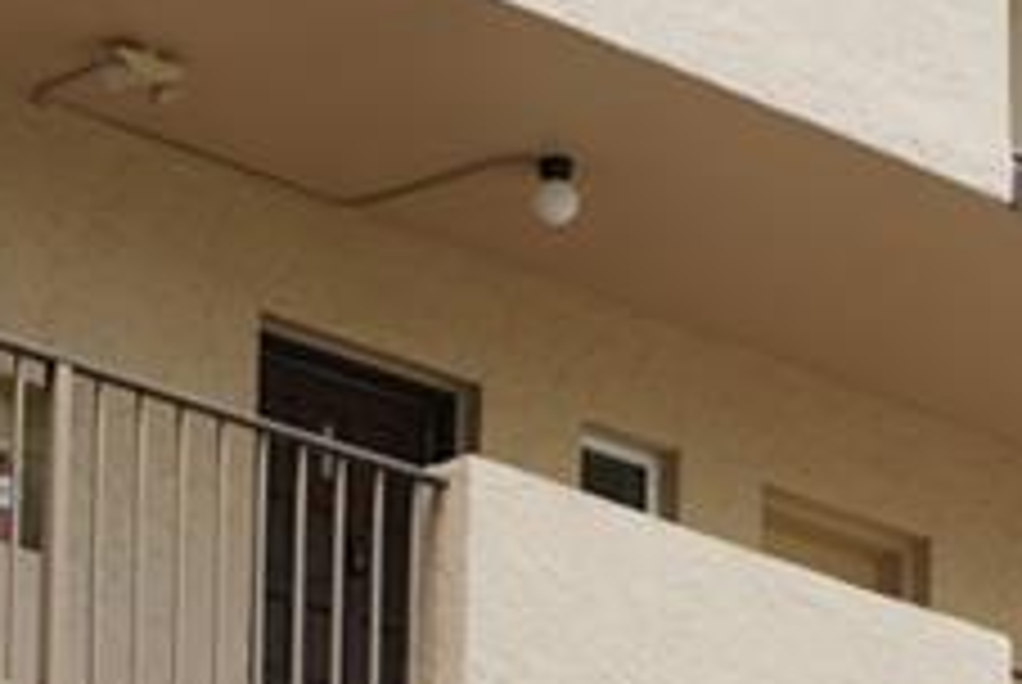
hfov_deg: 9.9
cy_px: 1134
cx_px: 1171
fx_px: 5799
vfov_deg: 6.6
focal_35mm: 204
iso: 100
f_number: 5.6
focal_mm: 29
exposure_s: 1/125
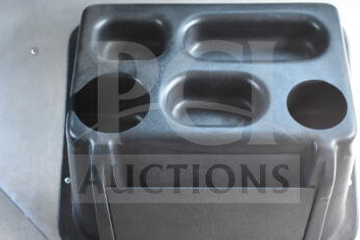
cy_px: 122
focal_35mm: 65
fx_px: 648
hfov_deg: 31.0
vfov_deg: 20.9
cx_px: 185
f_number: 5.6
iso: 1600
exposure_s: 1/125
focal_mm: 25
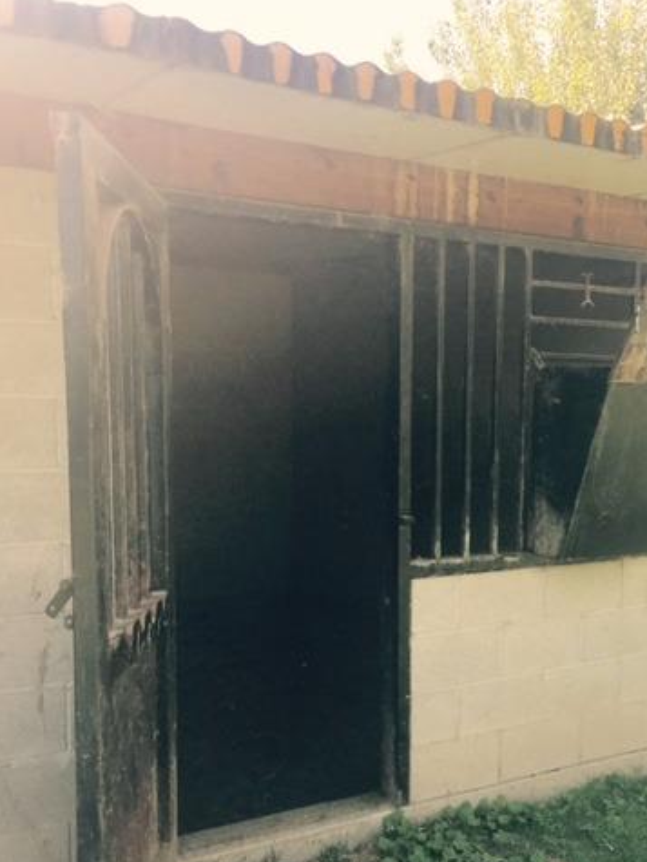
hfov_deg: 36.8
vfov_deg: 47.6
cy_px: 507
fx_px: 972
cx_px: 362
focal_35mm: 39
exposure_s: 1/370
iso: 32
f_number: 2.2
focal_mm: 4.15
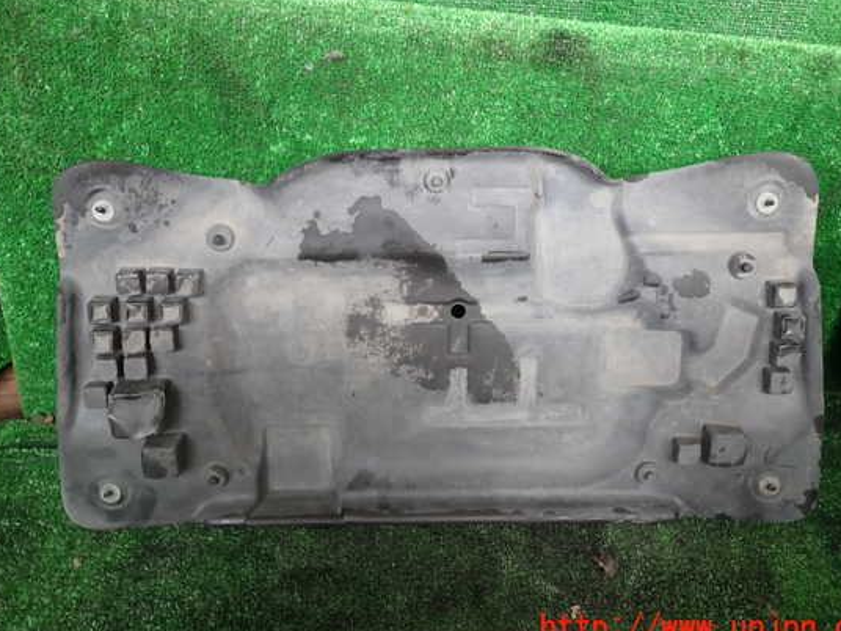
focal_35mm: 28
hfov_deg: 63.4
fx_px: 680
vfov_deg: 49.7
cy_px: 295
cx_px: 424
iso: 100
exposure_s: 1/60
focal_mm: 4.5
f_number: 2
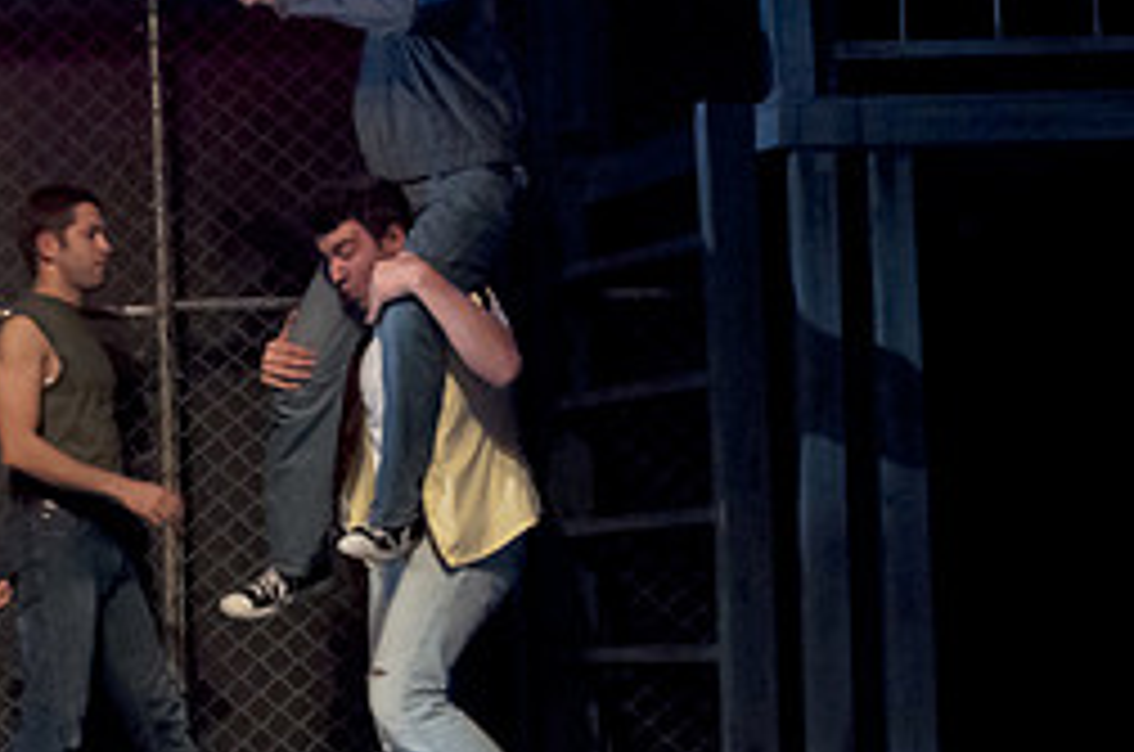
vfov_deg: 17.8
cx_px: 32
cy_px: 502
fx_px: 2389
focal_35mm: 76
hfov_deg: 25.5
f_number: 2.8
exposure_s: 1/100
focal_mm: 22
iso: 6400
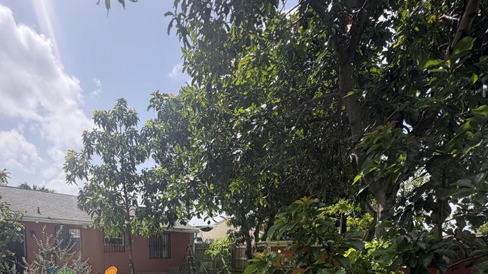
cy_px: 289
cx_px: 221
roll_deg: -1.9
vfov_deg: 40.2
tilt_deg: -7.0
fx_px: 311
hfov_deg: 76.1
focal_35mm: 24
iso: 32
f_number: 2.2
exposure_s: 1/770
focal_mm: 2.22
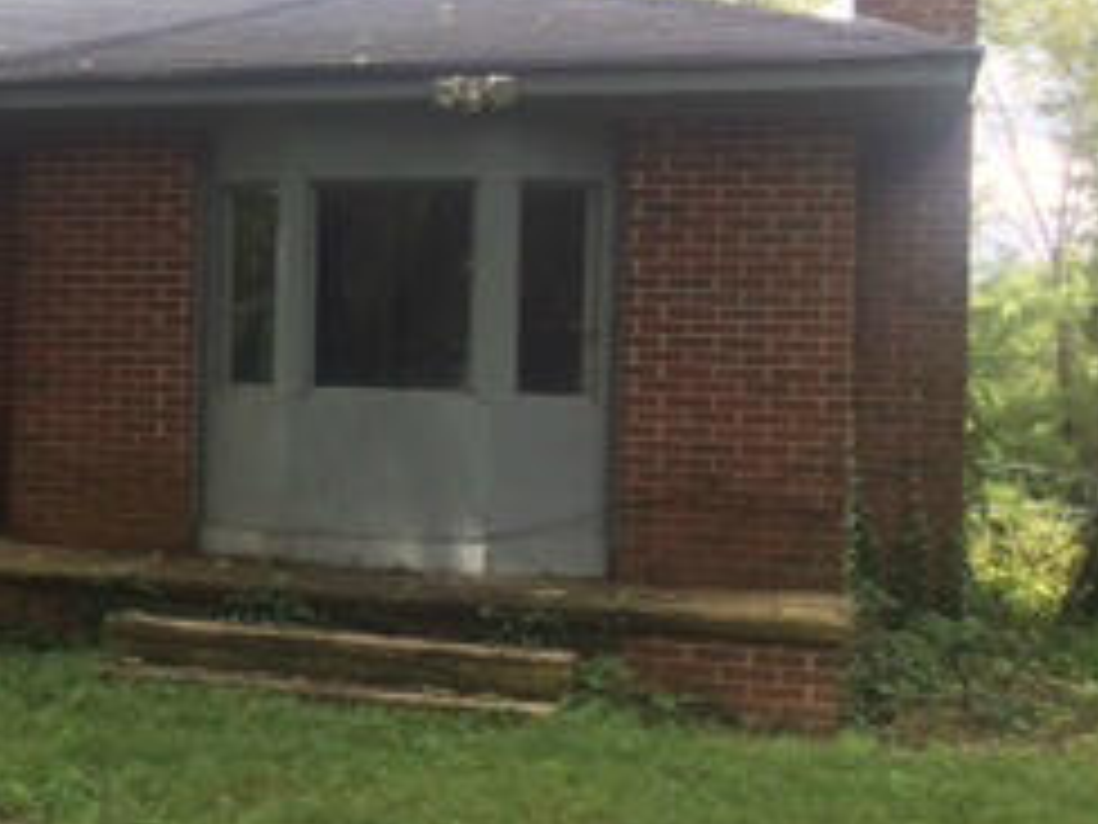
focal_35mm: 76
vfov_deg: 19.4
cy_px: 333
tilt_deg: +0.4
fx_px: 2411
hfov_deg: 22.8
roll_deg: -0.5
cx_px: -333
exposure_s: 1/351
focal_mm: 4.15
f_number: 2.2
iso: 32
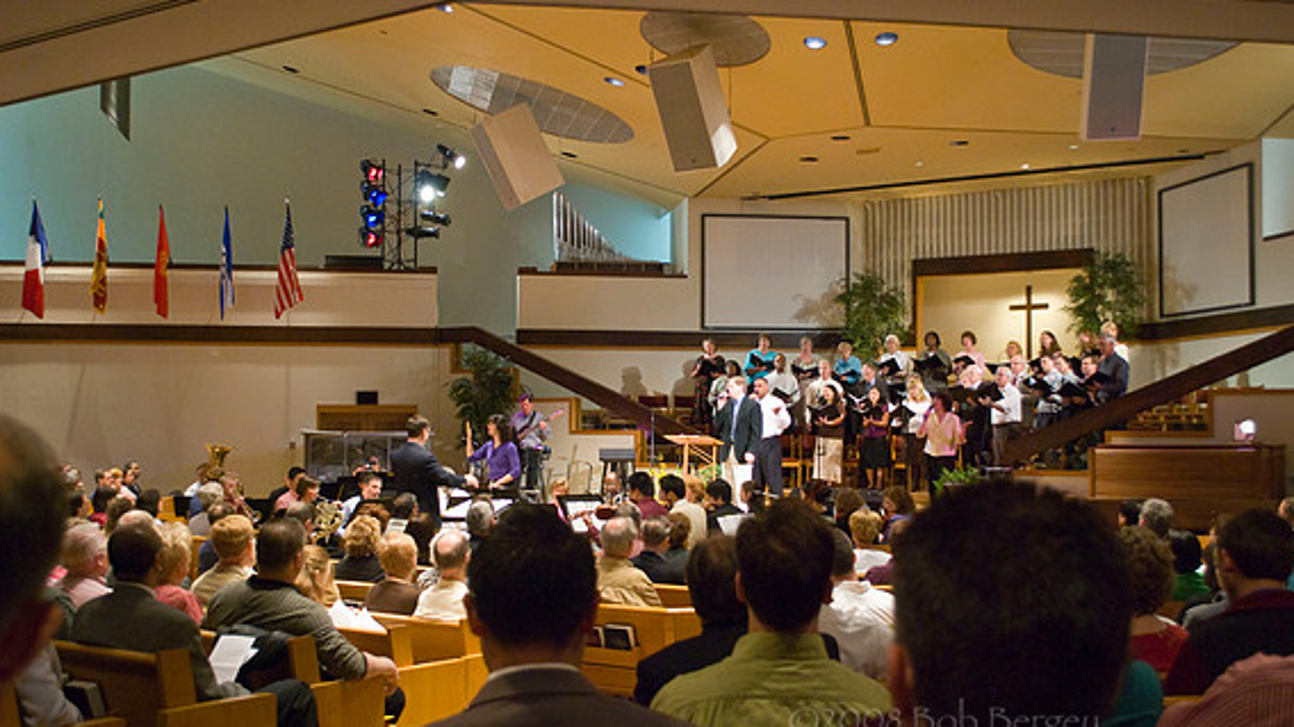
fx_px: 1543
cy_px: 406
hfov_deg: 45.5
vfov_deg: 26.5
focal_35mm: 45
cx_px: 647
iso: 800
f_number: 4.5
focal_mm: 28
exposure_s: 1/20
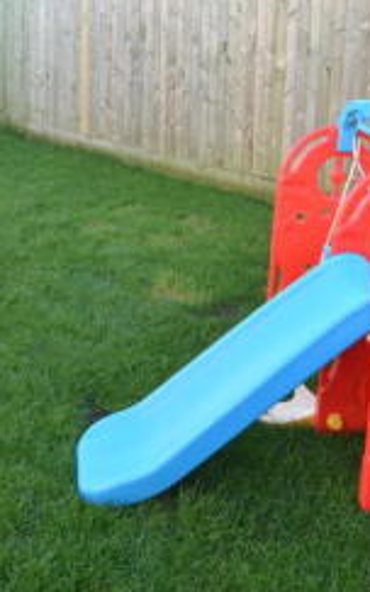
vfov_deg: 42.0
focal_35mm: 45
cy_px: 115
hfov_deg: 28.2
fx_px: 732
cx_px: 131
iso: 200
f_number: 4.5
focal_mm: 11
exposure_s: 1/80
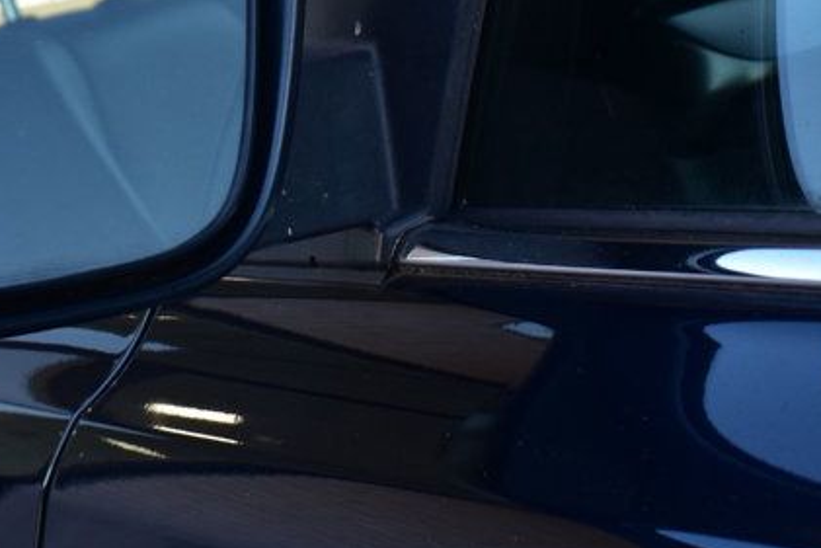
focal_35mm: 124
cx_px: 250
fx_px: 2829
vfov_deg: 11.0
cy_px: 6
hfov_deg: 16.5
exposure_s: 1/125
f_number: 9
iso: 400
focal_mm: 34
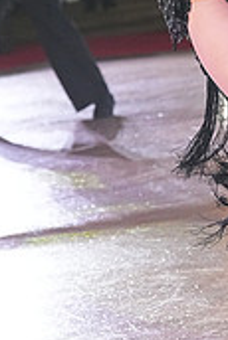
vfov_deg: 5.1
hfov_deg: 3.4
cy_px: -87
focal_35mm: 402
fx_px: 3811
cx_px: 235
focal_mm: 119
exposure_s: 1/400
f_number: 5.6
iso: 8000
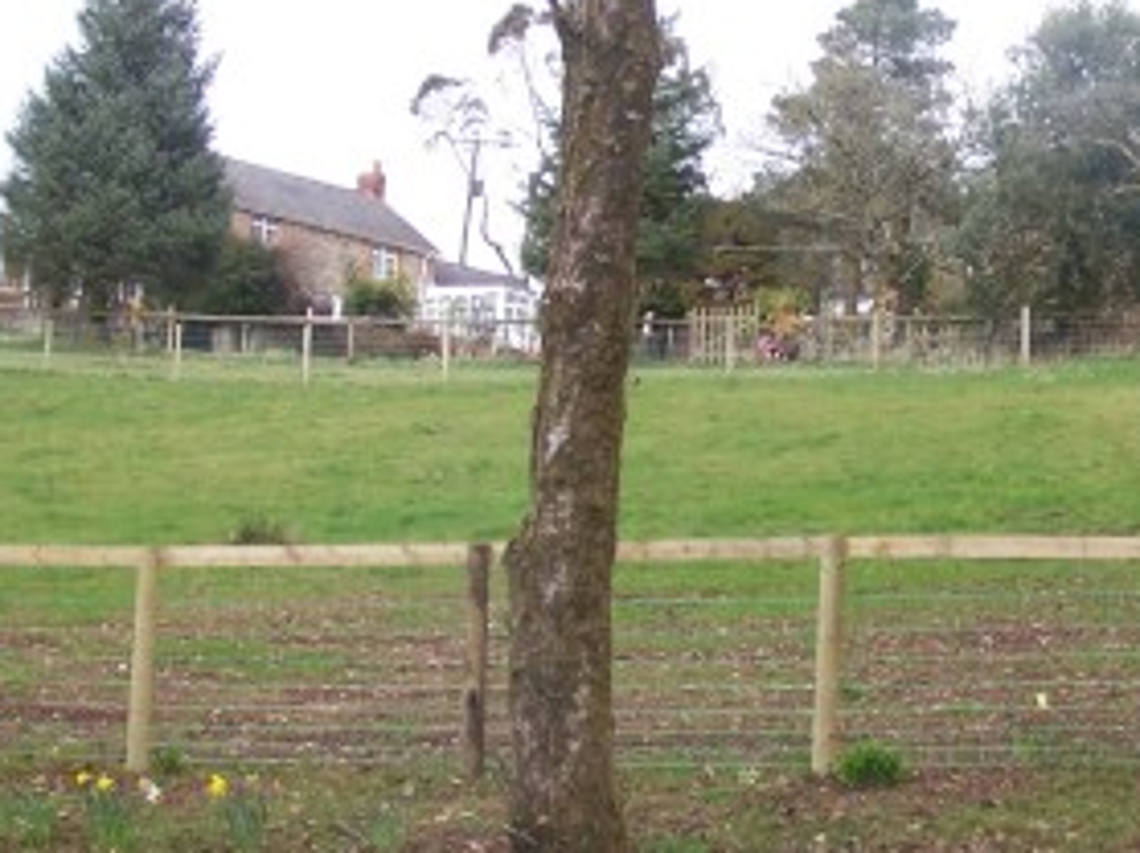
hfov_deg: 20.7
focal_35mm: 94
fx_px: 3093
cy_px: 410
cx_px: 873
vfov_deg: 15.7
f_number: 3.2
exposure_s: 1/250
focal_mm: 8.5
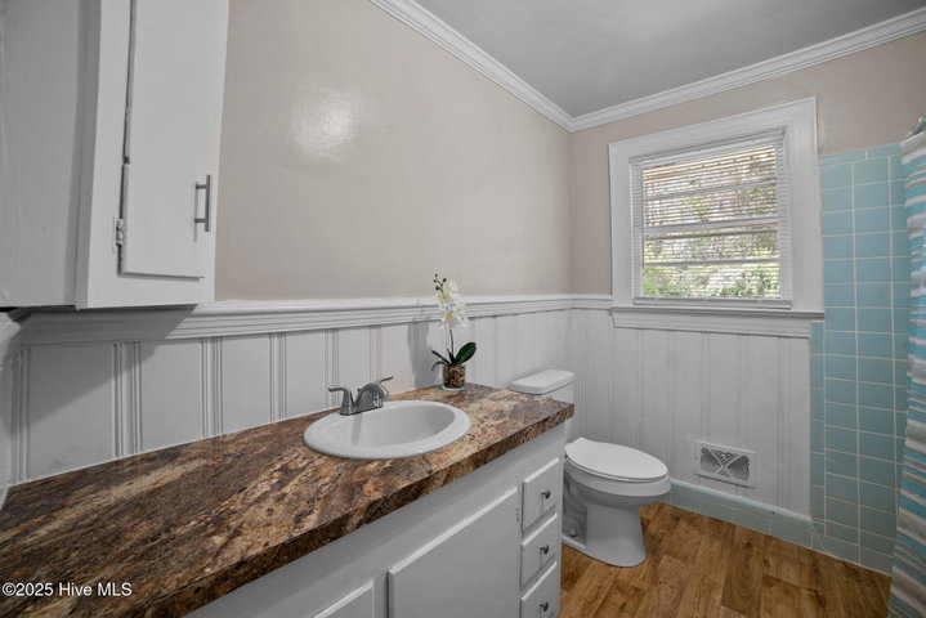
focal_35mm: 14
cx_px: 463
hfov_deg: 104.2
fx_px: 360
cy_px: 309
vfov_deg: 81.3
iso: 100
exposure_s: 1/3
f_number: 8
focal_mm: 14
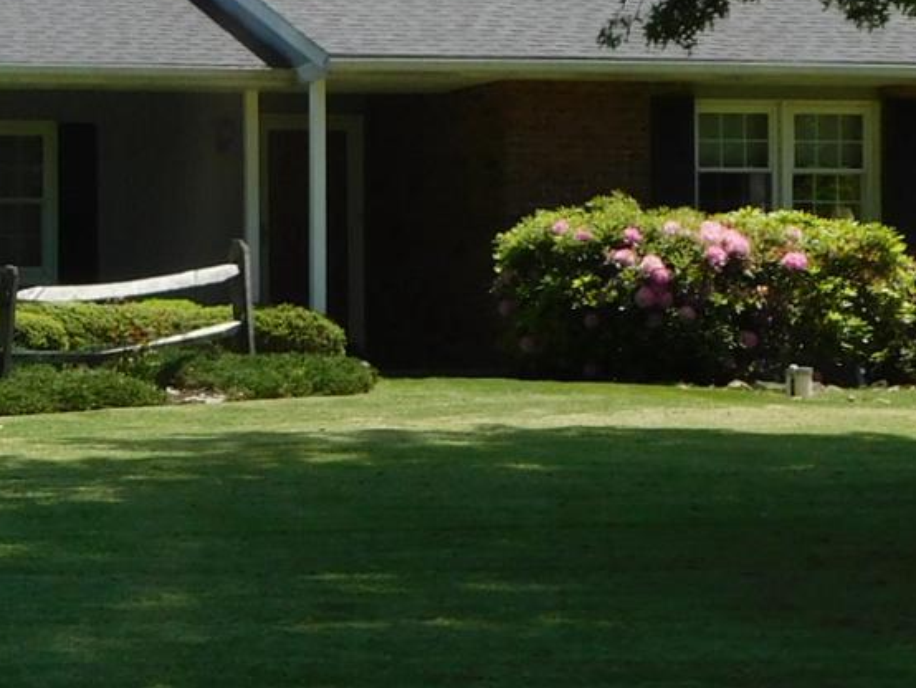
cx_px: -450
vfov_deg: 11.2
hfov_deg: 13.9
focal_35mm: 133
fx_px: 3521
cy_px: 425
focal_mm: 6.3
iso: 125
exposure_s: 1/1000
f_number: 3.5
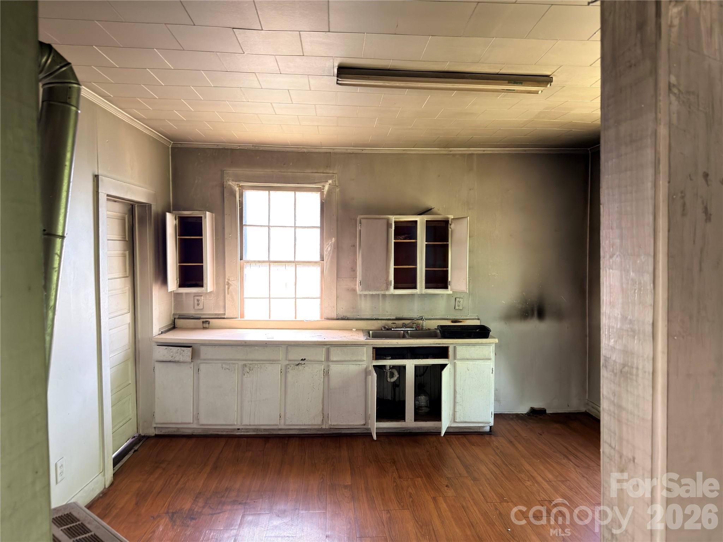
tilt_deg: -3.2
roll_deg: -0.4
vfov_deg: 56.8
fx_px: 501
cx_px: 362
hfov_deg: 71.6
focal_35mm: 24
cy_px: 271
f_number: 1.78
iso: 250
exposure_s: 1/44
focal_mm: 6.76
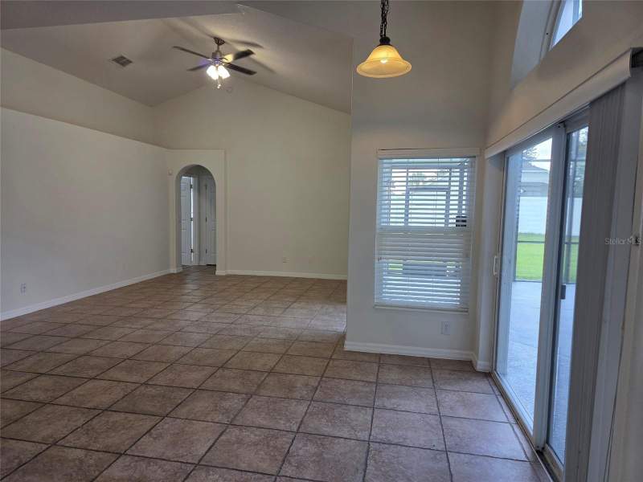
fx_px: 427
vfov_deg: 58.9
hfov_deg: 73.9
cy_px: 241
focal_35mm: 23
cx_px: 322
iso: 80
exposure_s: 1/120
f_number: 1.7
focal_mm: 6.3
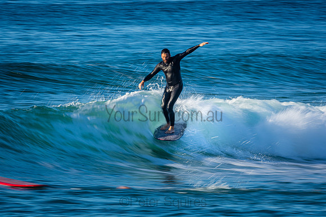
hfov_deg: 2.7
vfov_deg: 1.8
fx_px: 6793
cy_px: 108
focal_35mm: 750
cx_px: 163
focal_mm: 500
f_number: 25
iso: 100
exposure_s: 1/20
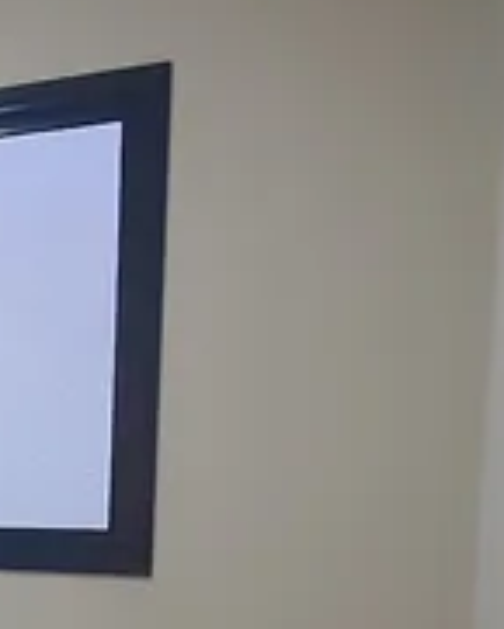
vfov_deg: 30.6
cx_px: -466
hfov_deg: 18.6
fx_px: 1081
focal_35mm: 58
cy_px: 596
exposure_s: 1/60
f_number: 2.2
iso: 250
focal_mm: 1.74
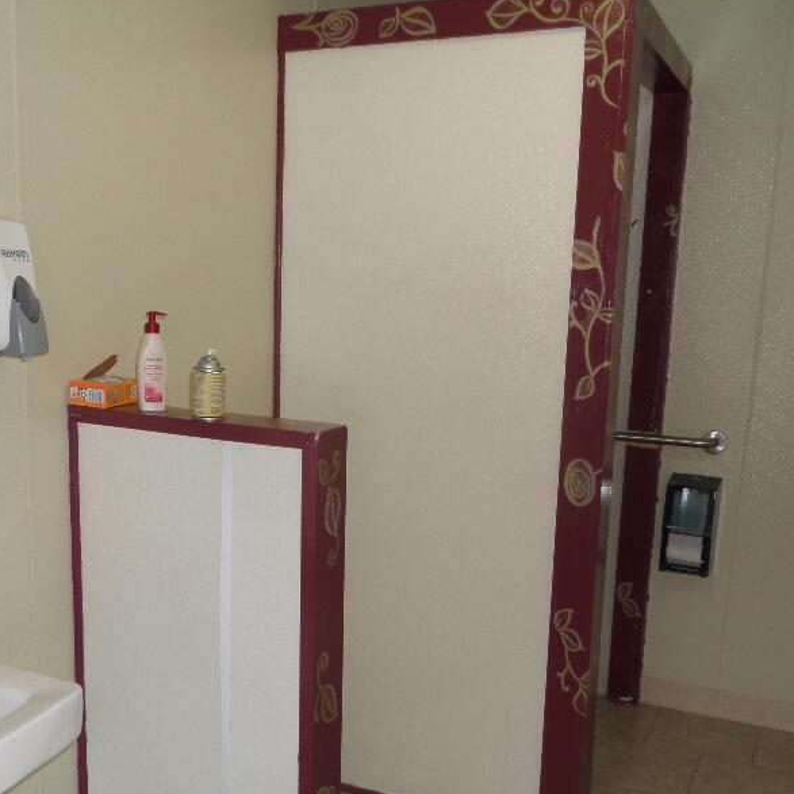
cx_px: 341
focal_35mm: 37
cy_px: 483
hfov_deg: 44.8
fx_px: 960
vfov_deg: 44.7
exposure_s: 1/30
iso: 100
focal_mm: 4
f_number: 3.2
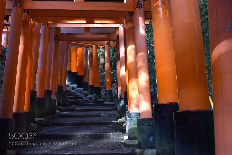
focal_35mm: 45
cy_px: 78
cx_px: 116
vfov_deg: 29.9
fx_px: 290
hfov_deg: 43.6
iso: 450
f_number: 4.2
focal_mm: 30
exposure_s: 1/60
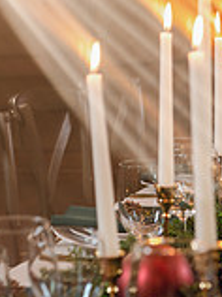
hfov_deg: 10.7
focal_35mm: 137
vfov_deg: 14.3
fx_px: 1175
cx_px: 243
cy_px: 273
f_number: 3.5
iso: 400
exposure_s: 1/40
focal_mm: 50
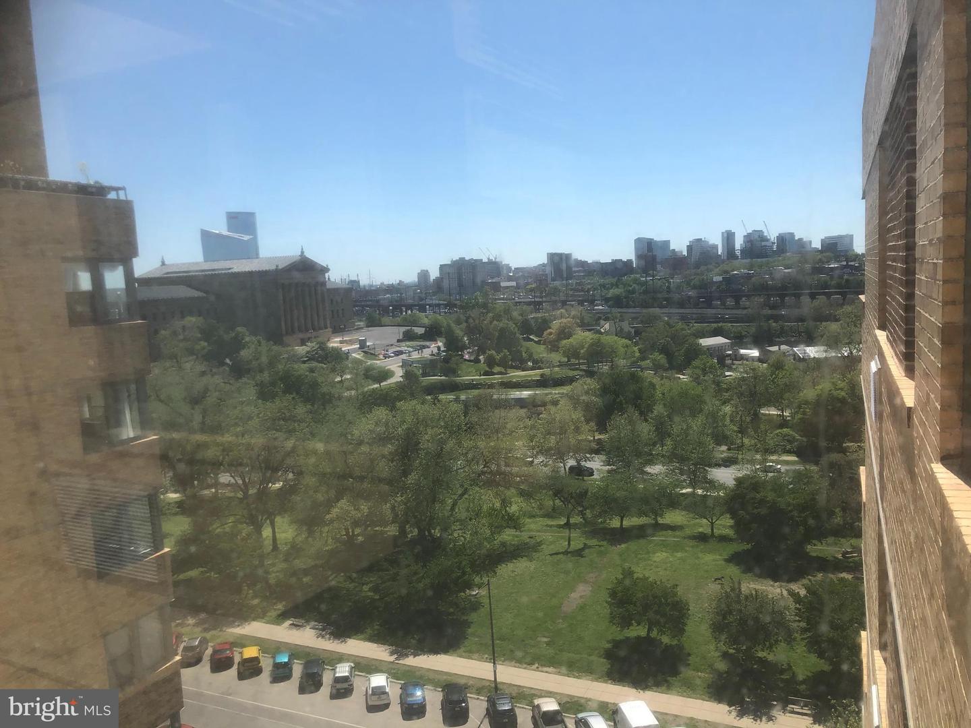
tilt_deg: -8.1
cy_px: 364
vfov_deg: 49.7
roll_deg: +4.4
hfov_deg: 63.4
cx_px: 486
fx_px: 785
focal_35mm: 28
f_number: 1.8
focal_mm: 4
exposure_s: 1/2000
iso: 20
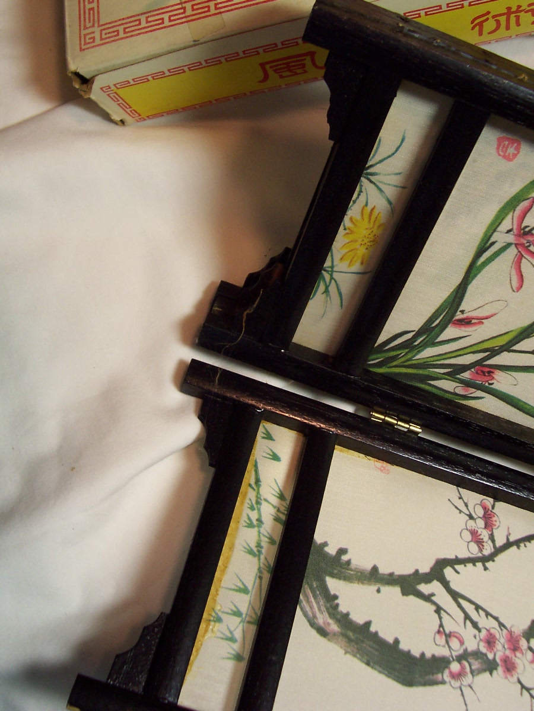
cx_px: 267
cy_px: 356
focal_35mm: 37
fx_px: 761
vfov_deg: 50.1
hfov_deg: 38.7
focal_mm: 5.6
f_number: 2.8
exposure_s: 1/30
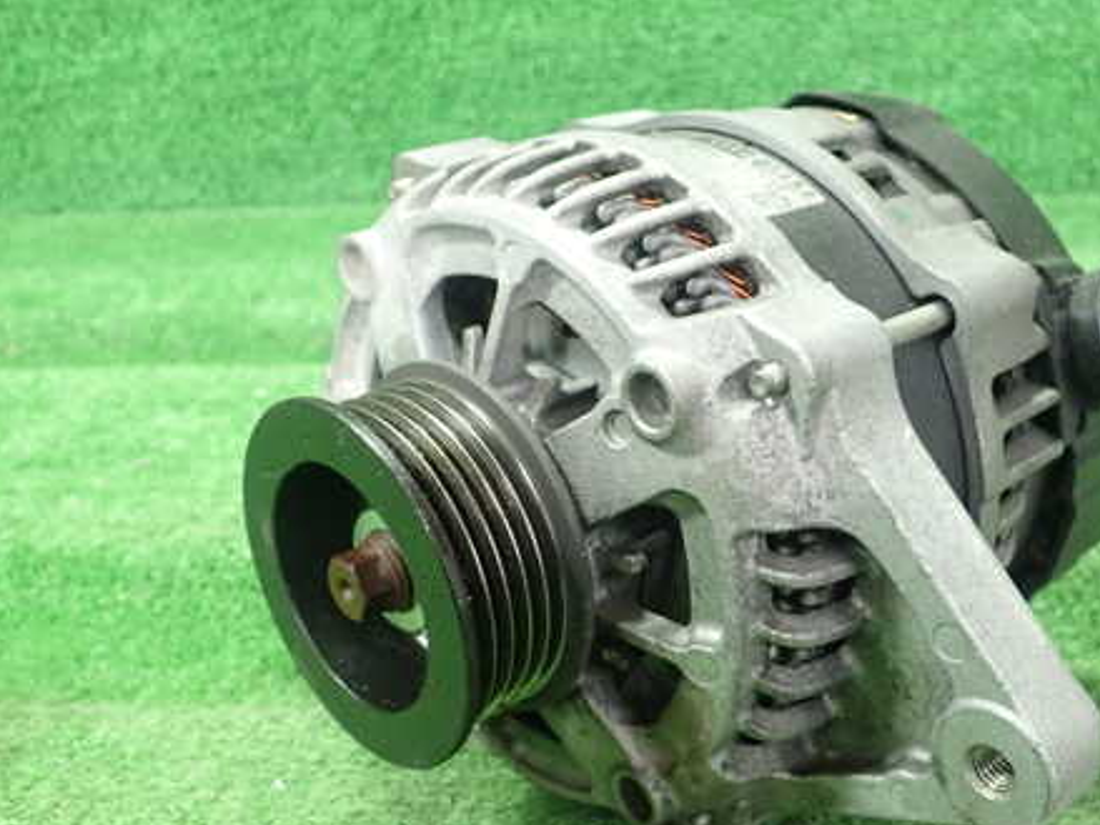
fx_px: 1303
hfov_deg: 45.5
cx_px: 662
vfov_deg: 35.0
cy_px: 502
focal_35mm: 41
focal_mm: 5.5
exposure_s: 1/125
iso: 800
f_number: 2.3
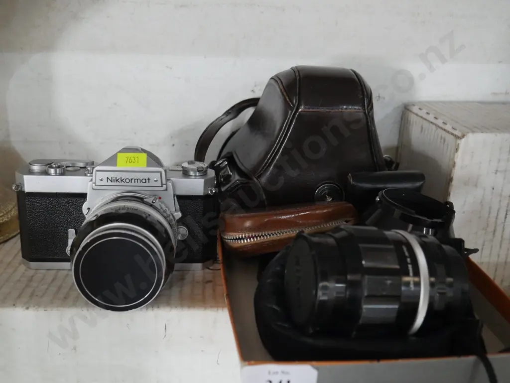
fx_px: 560
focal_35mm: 38
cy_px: 192
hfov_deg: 49.0
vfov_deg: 37.8
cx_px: 255
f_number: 4.1
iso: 3200
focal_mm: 19
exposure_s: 1/60
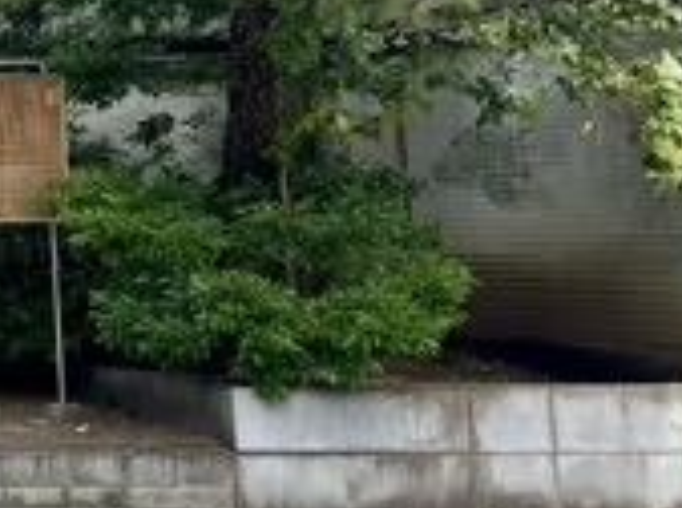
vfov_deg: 13.3
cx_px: -694
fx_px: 2123
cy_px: -87
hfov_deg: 14.8
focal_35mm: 108
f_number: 1.6
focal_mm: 5.96
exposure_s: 1/1912
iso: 50
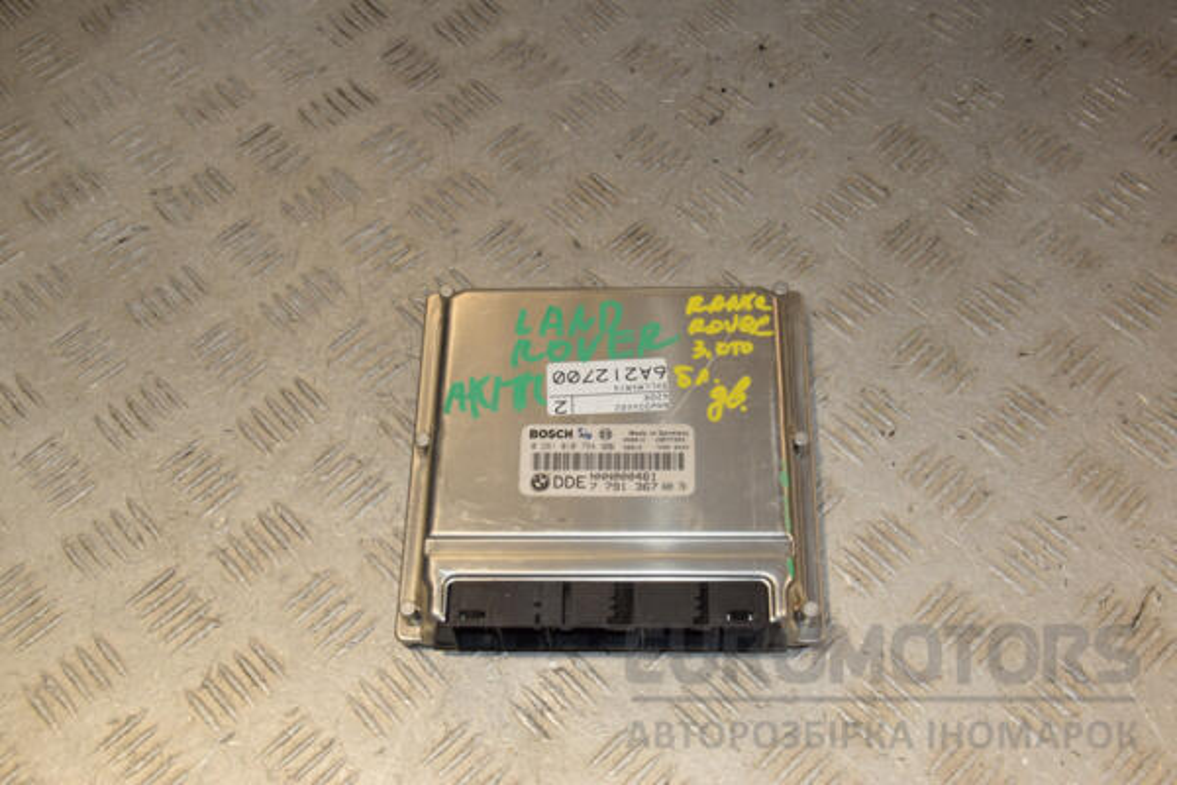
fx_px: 1373
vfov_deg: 31.9
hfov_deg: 46.4
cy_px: 392
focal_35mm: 42
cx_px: 588
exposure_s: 1/200
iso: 800
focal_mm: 28
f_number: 10
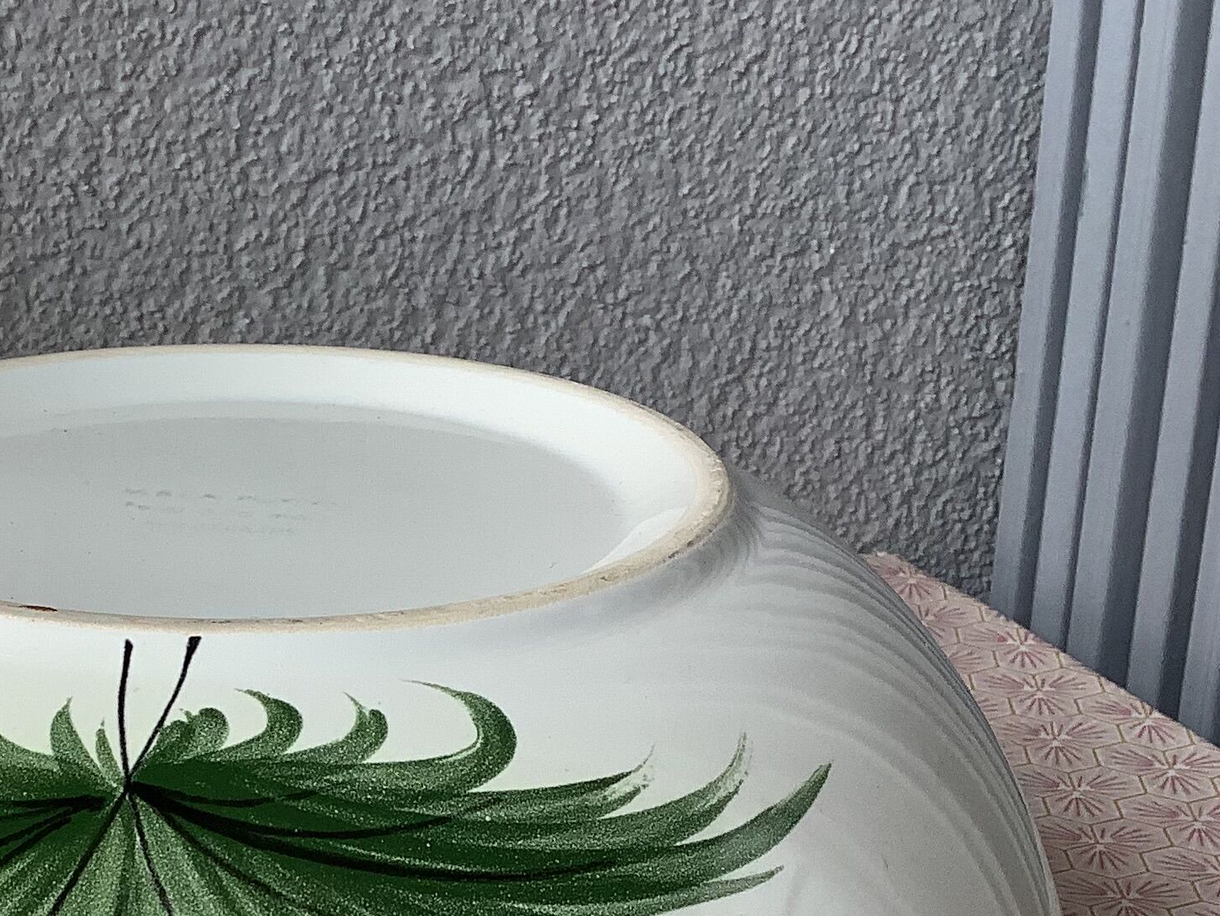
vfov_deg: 20.3
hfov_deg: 27.2
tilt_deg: -24.0
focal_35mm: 70
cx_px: 228
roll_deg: +0.8
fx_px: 2467
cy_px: 918
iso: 40
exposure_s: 1/120
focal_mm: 3.3
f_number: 2.4
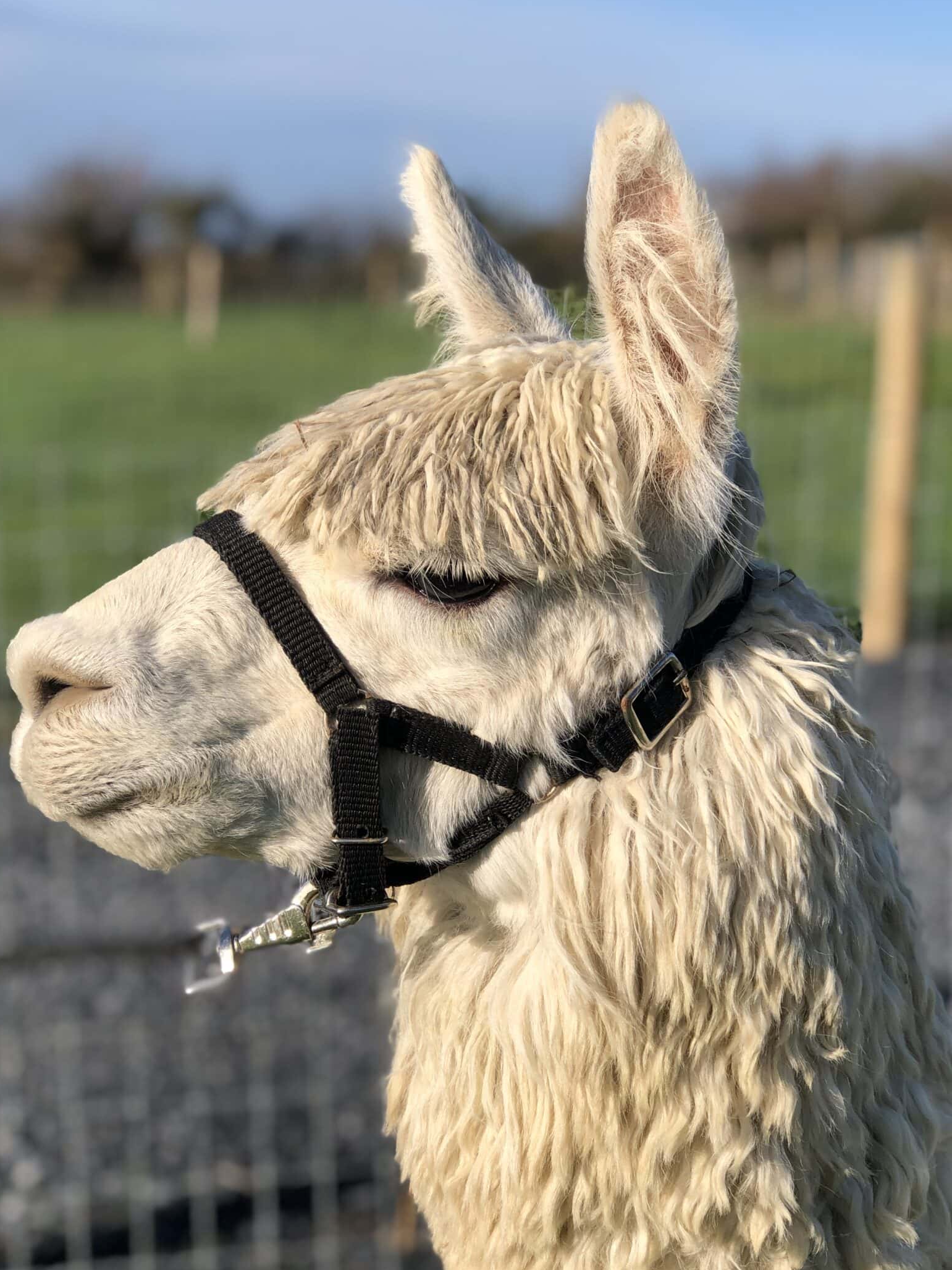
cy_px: 738
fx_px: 2604
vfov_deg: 27.4
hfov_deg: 20.7
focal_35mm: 71
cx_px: 458
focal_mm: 6.6
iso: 20
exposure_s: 1/941
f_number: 2.8
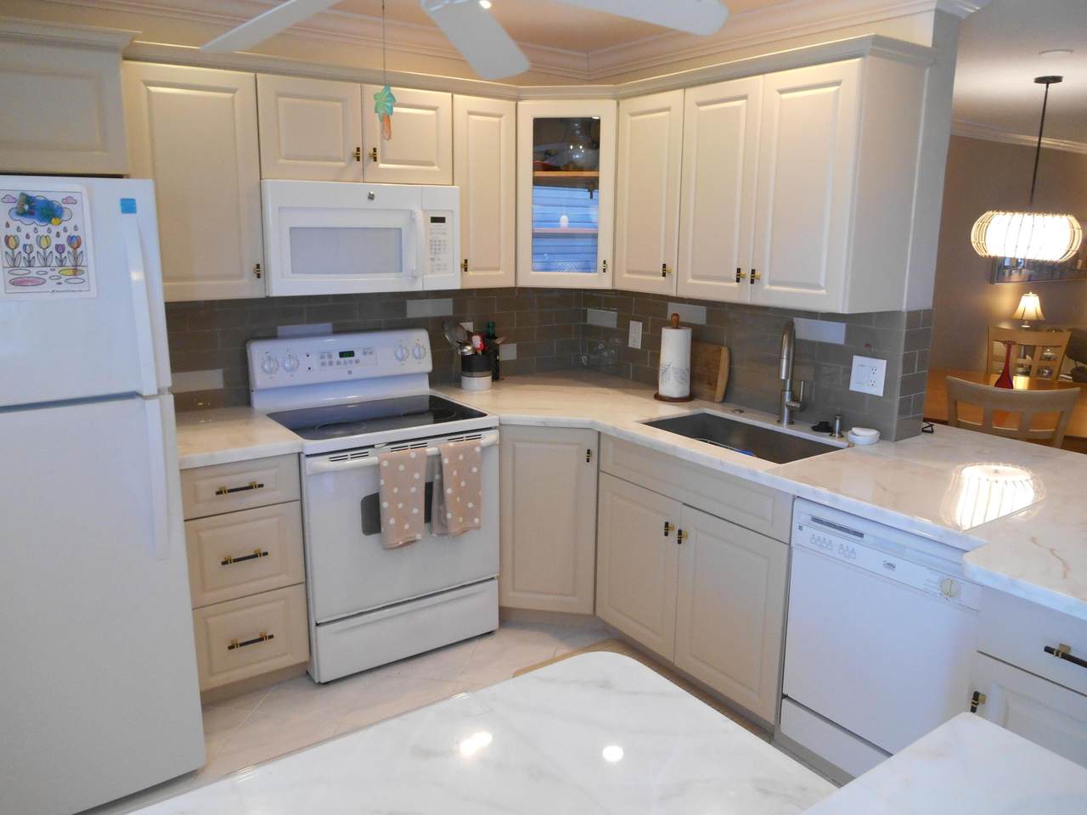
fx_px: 816
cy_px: 408
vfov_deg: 53.1
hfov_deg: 67.3
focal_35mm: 26
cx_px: 544
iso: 250
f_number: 3.4
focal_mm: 4.7
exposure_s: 1/30
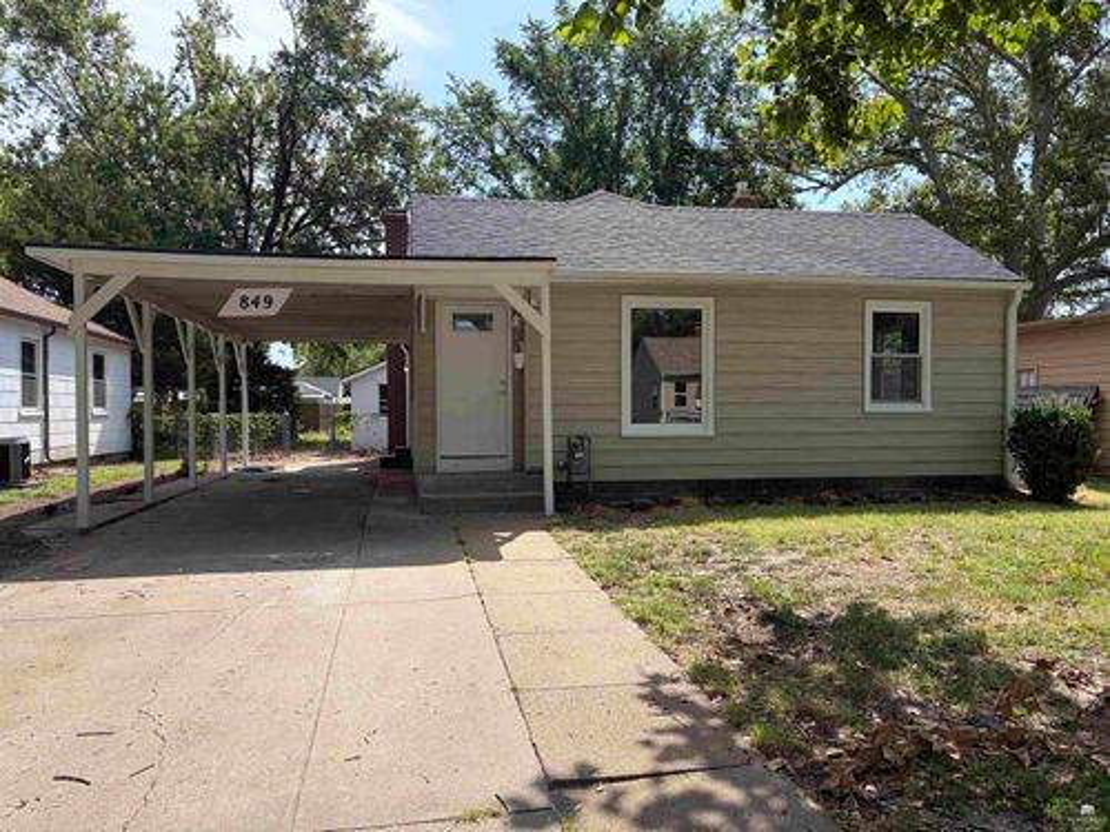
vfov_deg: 53.1
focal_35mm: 26
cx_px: 555
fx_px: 834
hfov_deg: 67.3
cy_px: 416
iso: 50
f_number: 1.6
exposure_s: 1/2747
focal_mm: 5.96
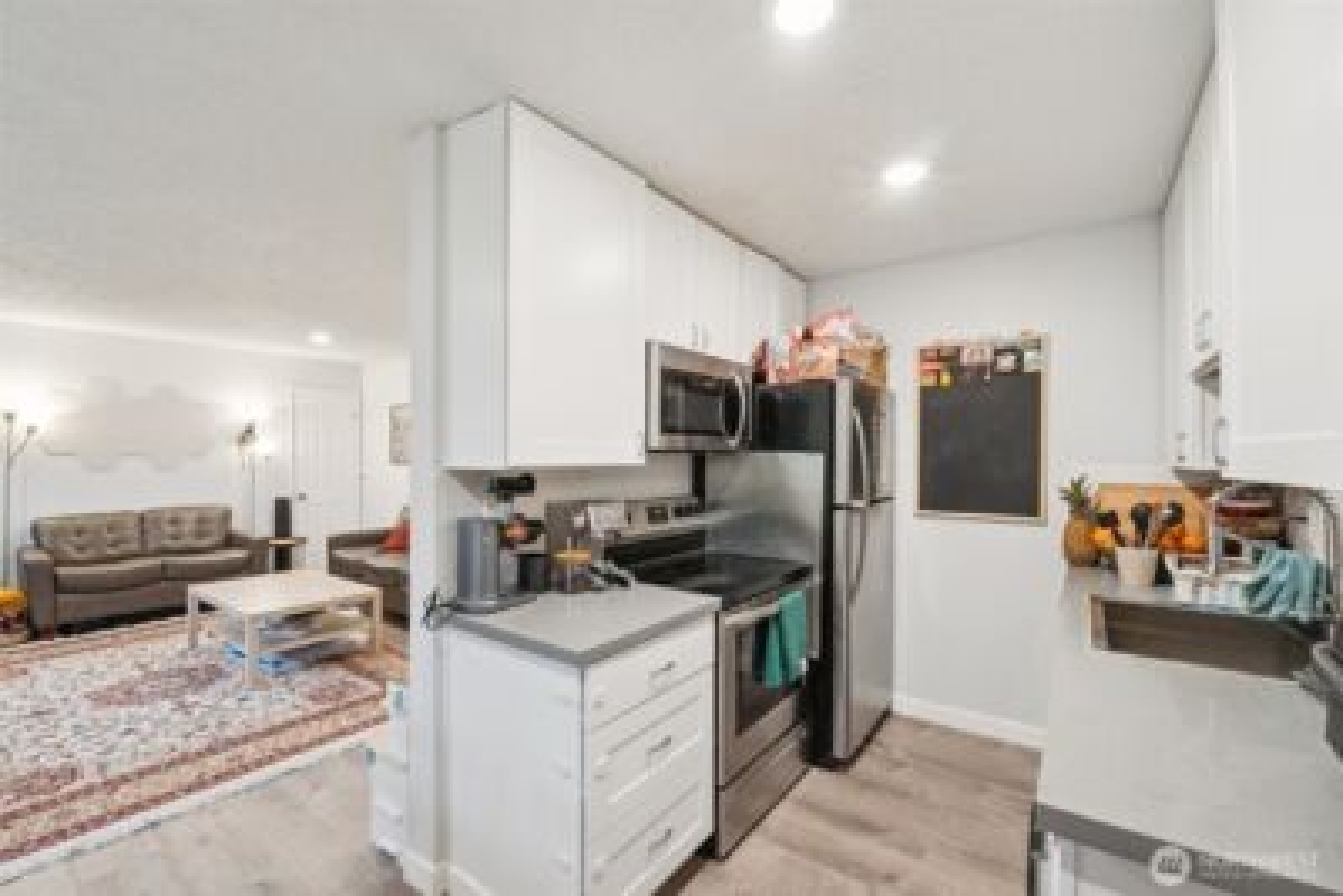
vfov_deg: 77.4
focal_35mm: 15
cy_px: 448
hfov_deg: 100.4
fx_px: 560
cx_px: 672
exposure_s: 1/30
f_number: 9
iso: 4000
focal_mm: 10
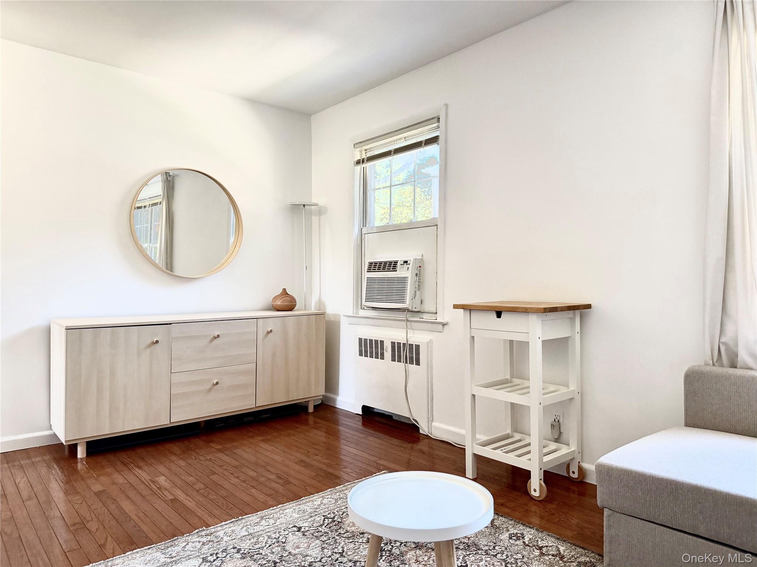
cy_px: 284
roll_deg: -0.1
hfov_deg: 71.6
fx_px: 525
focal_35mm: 24
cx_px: 378
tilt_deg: +0.8
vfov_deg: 56.8
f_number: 1.78
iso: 200
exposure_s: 1/116
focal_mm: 6.76
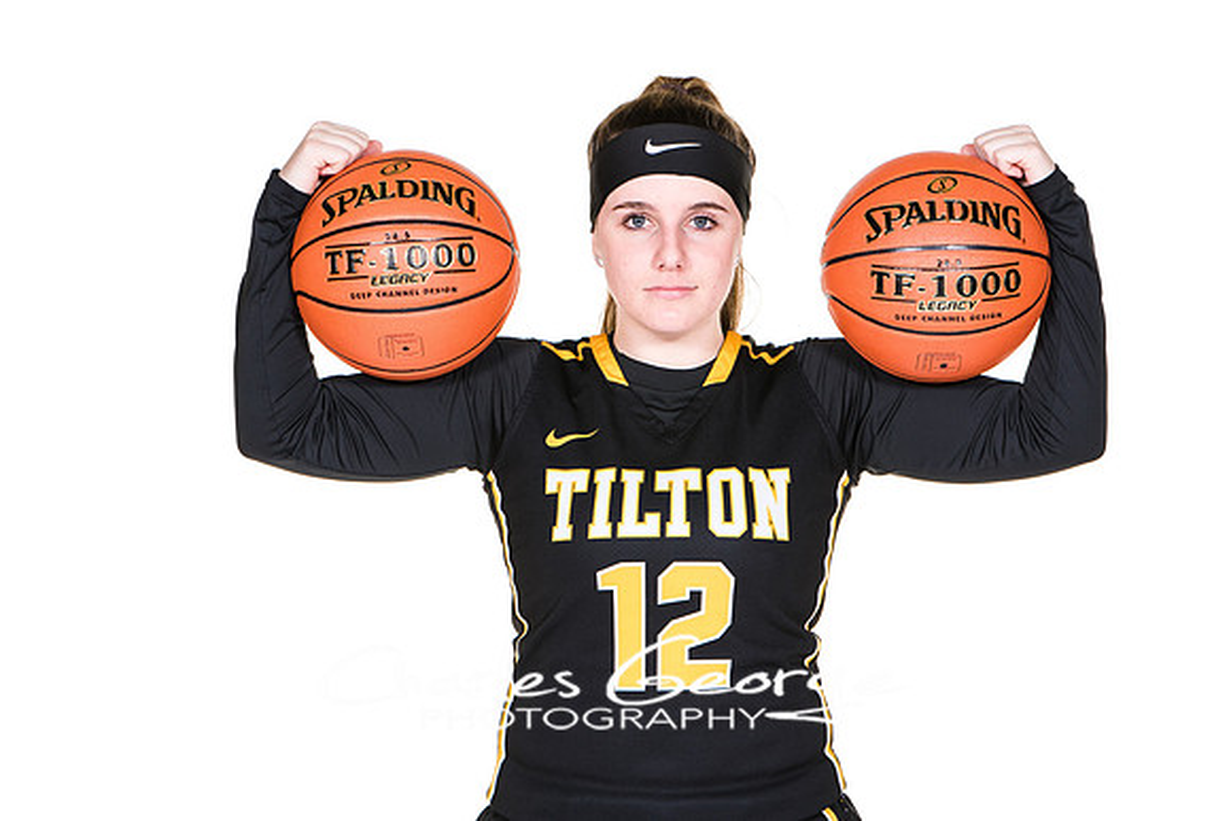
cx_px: 616
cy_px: 410
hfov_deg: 10.2
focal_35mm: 202
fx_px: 6926
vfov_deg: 6.8
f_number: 6.3
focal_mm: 135
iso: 200
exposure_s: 1/160
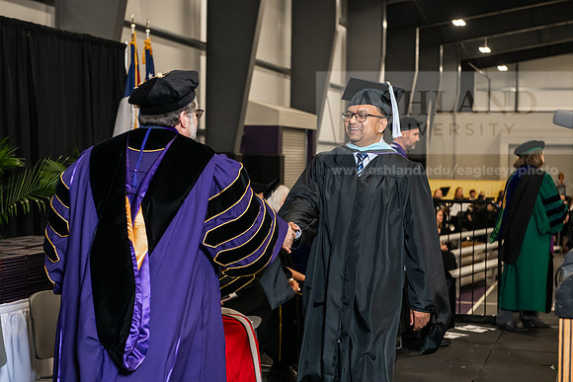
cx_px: 286
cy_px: 191
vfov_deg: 19.5
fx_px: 1114
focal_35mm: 70
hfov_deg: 28.8
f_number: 5
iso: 2000
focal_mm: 70
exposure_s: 1/200
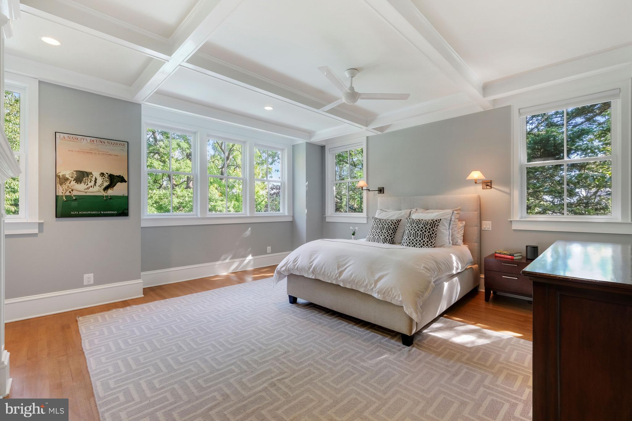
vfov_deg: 77.3
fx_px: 263
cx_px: 316
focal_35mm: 15
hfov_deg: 100.4
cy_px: 210
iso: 400
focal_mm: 10
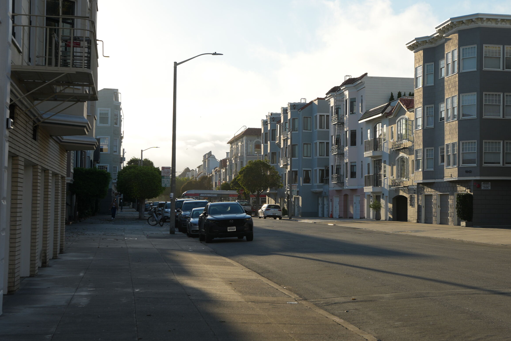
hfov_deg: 30.6
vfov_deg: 20.9
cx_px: 367
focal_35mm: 65
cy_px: 162
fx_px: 923
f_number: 6.3
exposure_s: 1/400
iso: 100
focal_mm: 35
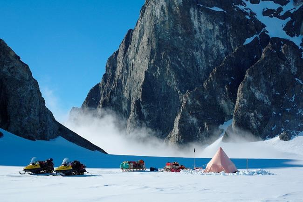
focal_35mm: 46
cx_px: 152
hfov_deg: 42.8
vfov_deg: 29.2
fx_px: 387
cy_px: 101
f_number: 7.1
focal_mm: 30
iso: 100
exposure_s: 1/500
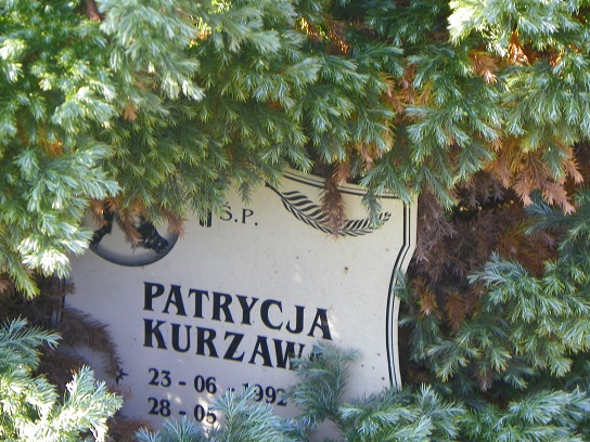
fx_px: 4568
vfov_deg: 5.5
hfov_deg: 7.4
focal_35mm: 268
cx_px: 267
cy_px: 221
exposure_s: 1/60
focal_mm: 40.6
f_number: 4.5
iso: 80
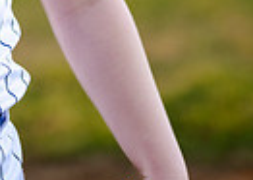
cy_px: -228
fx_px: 1965
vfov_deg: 5.1
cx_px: -81
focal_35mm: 274
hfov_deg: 7.3
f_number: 1.2
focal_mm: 50
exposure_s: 1/1600
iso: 250
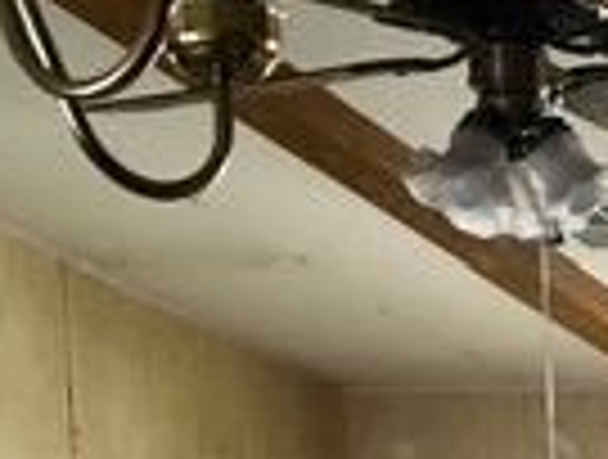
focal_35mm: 137
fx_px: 2413
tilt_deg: -8.9
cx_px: 955
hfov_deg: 13.4
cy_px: 999
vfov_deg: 9.9
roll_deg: -0.8
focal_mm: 4.15
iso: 125
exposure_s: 1/30
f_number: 2.2
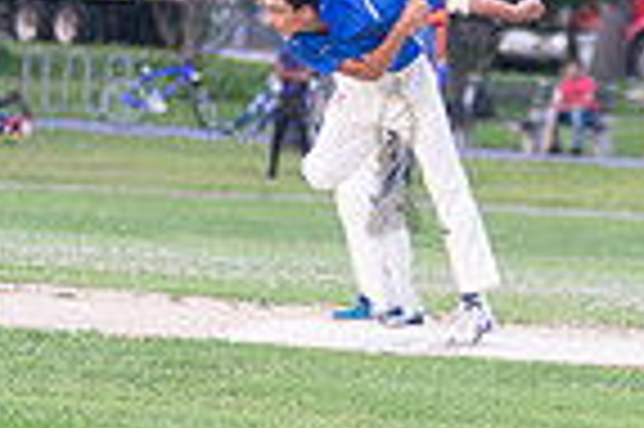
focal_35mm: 487
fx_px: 8702
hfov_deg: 4.2
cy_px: 155
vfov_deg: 2.8
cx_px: 392
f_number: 2.8
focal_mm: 120
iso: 1600
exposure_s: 1/800
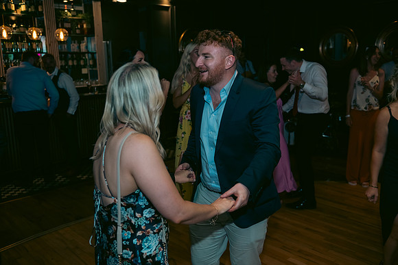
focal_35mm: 35
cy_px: 132
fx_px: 387
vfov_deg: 37.9
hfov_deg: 54.4
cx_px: 199
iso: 640
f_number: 3.5
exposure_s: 1/160
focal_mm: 35
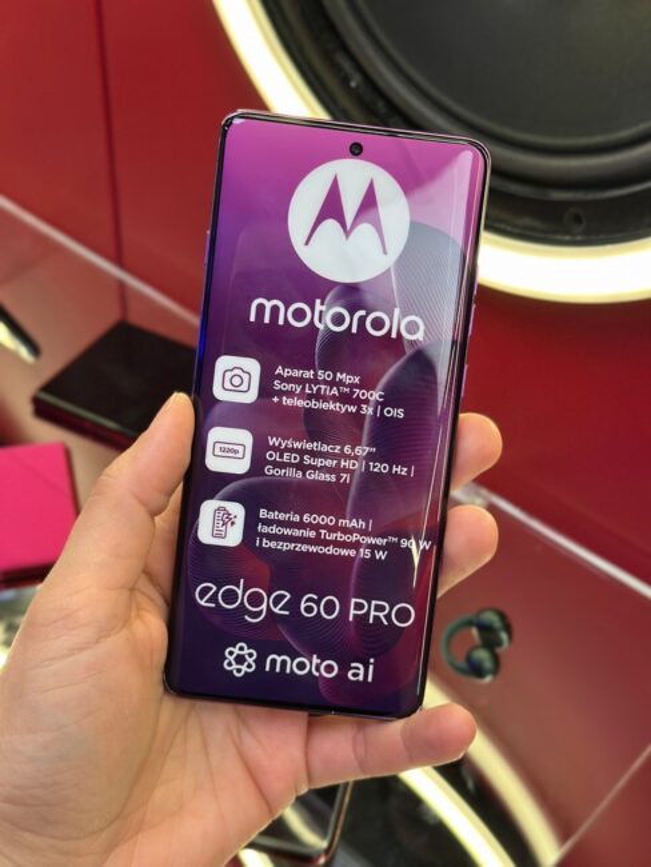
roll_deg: -4.9
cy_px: 434
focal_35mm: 48
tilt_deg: -42.2
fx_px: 1203
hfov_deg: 30.3
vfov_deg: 39.6
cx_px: 326
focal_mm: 6.86
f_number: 1.78
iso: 320
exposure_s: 1/50
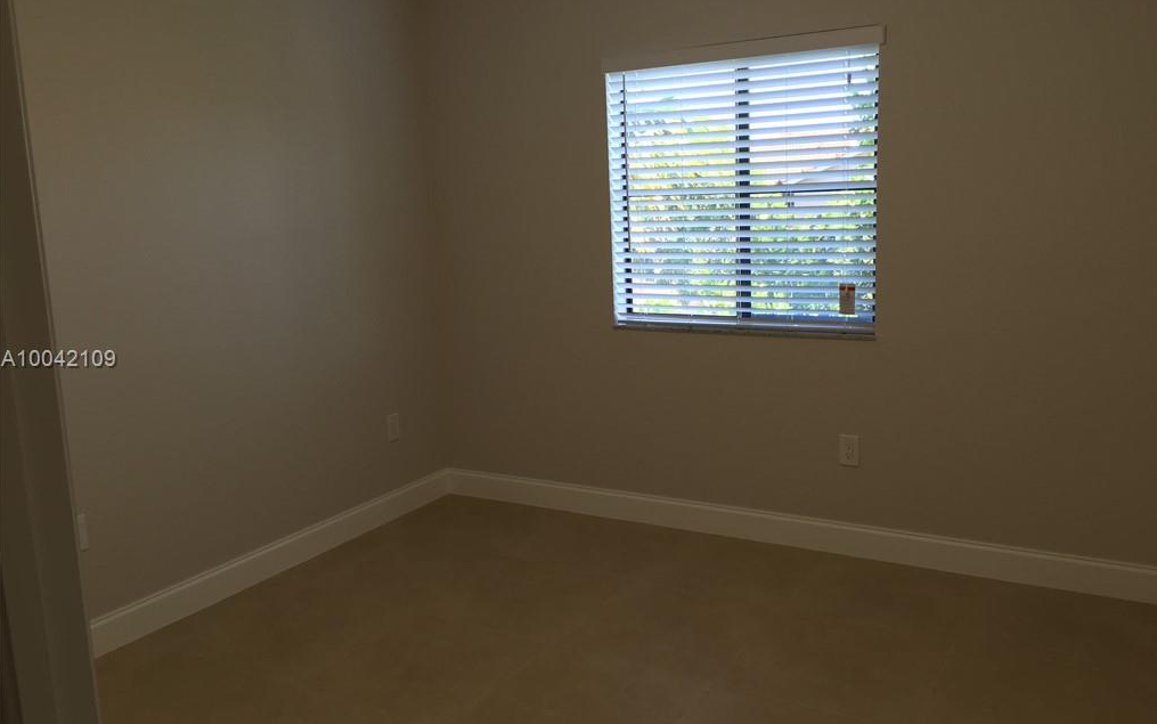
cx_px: 581
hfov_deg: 61.2
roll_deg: +1.1
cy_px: 360
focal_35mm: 31
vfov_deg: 40.6
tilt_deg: -10.8
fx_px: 978
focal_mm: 4.15
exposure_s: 1/40
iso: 40
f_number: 2.2
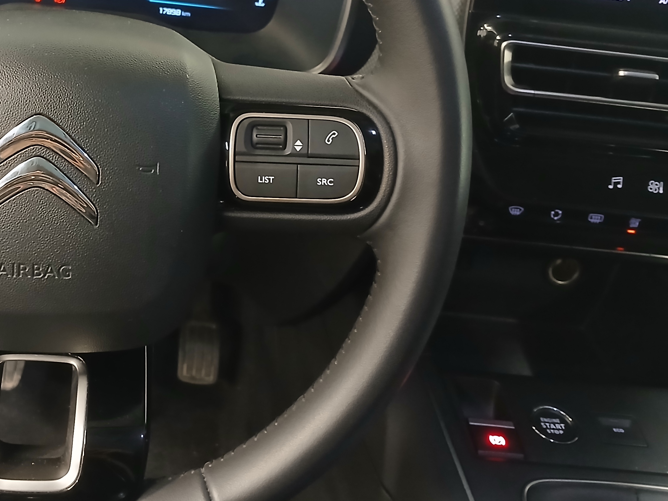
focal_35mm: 47
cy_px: 140
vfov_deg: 30.5
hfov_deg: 38.7
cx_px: 123
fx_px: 907
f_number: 1.8
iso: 500
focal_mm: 3.98
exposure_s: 1/25
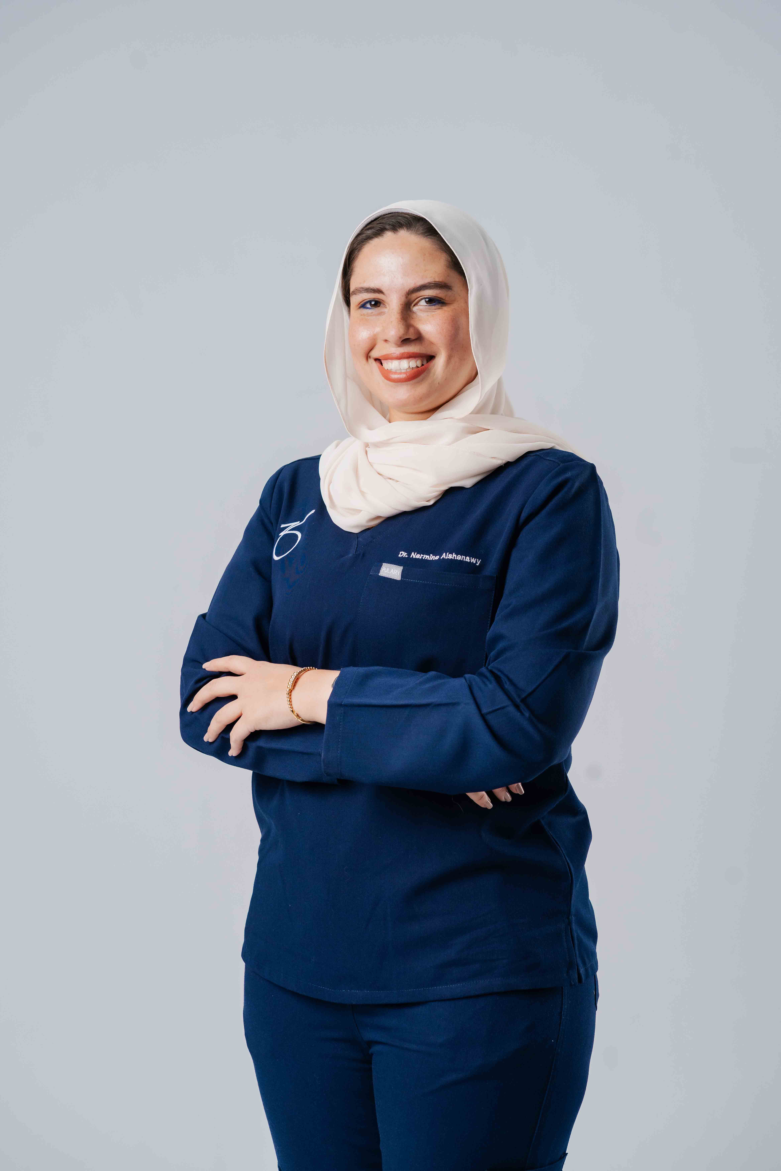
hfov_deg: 16.1
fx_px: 2766
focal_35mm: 85
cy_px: 586
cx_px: 390
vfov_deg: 23.9
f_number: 6.3
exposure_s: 1/250
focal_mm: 85
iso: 1000
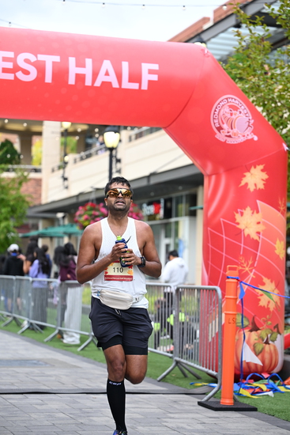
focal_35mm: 86
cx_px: 145
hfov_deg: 15.9
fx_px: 1038
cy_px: 218
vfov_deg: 23.6
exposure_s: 1/1600
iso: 1000
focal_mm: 86
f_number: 2.8
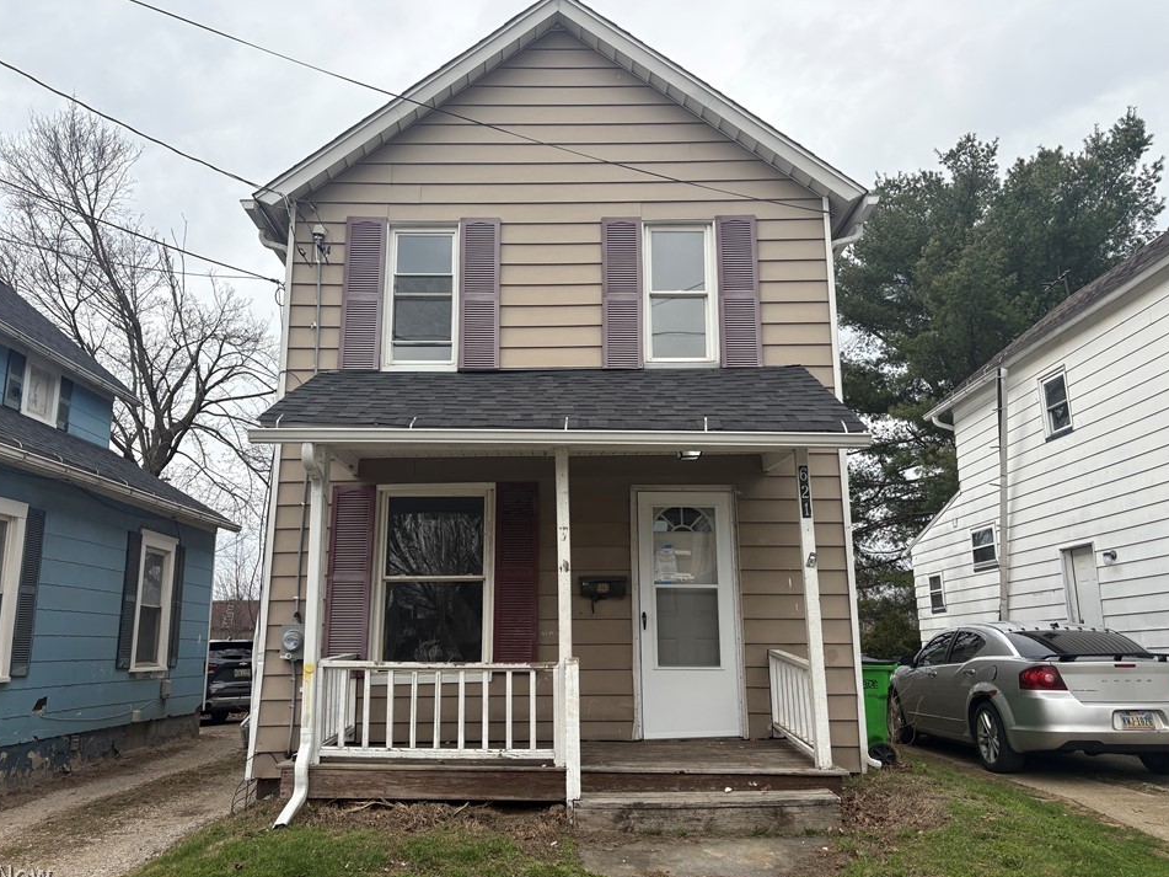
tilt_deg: +14.1
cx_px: 553
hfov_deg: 63.4
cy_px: 423
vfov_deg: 49.7
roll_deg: +0.2
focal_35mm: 28
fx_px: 945
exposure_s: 1/1587
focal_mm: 5.96
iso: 50
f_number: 1.6
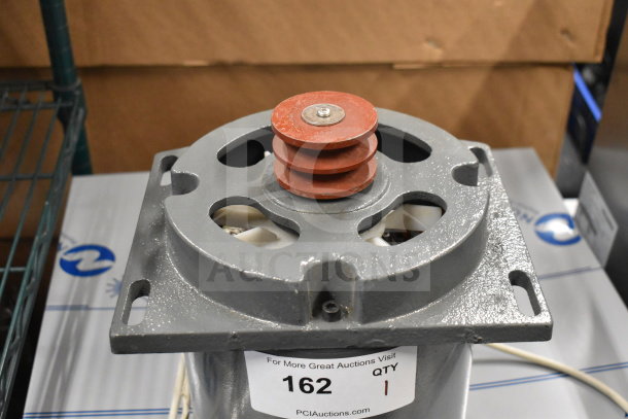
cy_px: 210
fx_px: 837
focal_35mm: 48
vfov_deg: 28.1
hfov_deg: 41.1
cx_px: 314
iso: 4500
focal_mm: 32
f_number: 4.5
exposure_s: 1/50
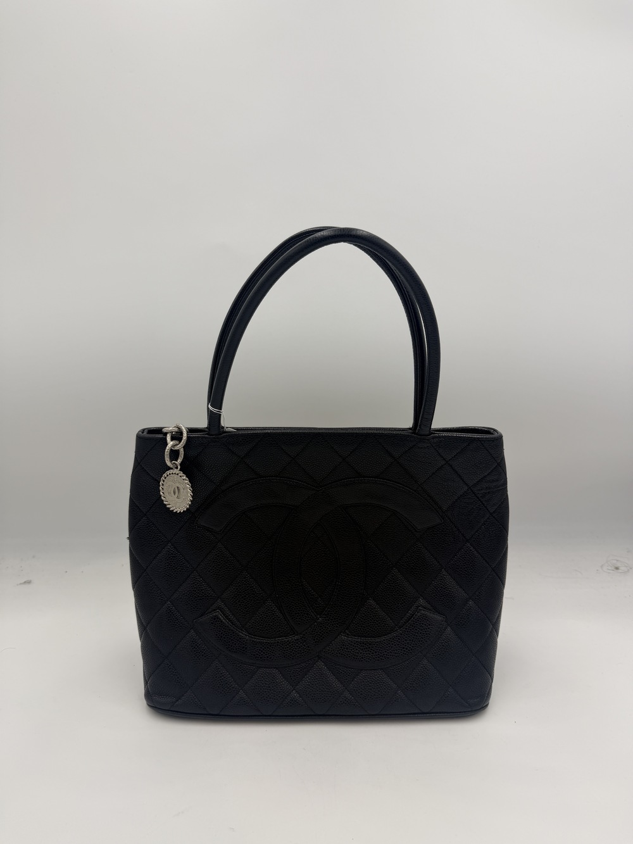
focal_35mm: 24
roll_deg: +0.8
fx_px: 585
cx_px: 316
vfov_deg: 71.6
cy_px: 422
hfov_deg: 56.8
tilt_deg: -15.5
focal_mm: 6.76
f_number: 1.78
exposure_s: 1/665
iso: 80
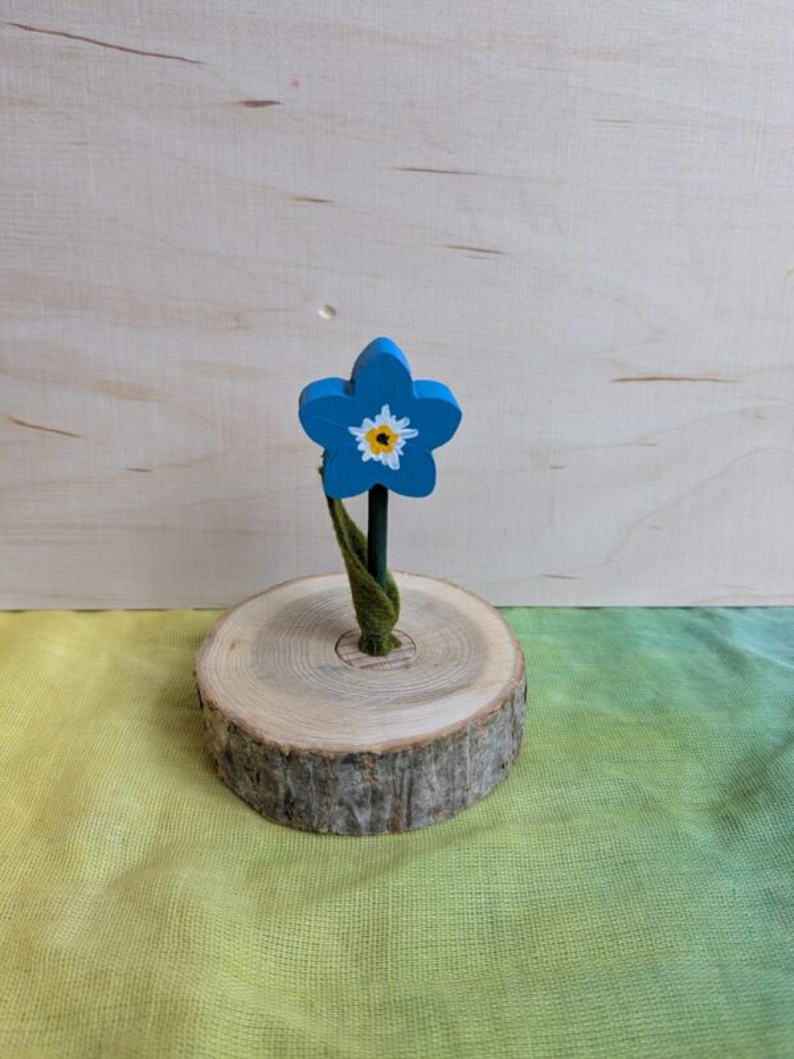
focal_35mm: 27
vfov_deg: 65.3
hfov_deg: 51.4
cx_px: 397
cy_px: 530
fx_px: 826
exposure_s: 1/25
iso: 66
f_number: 1.73
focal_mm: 4.38
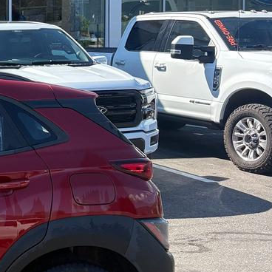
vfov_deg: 21.6
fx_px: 711
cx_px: -195
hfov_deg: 18.0
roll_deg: +1.4
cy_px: 99
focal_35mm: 80
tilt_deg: -2.8
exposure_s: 1/1751
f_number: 1.6
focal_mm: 5.96
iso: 64
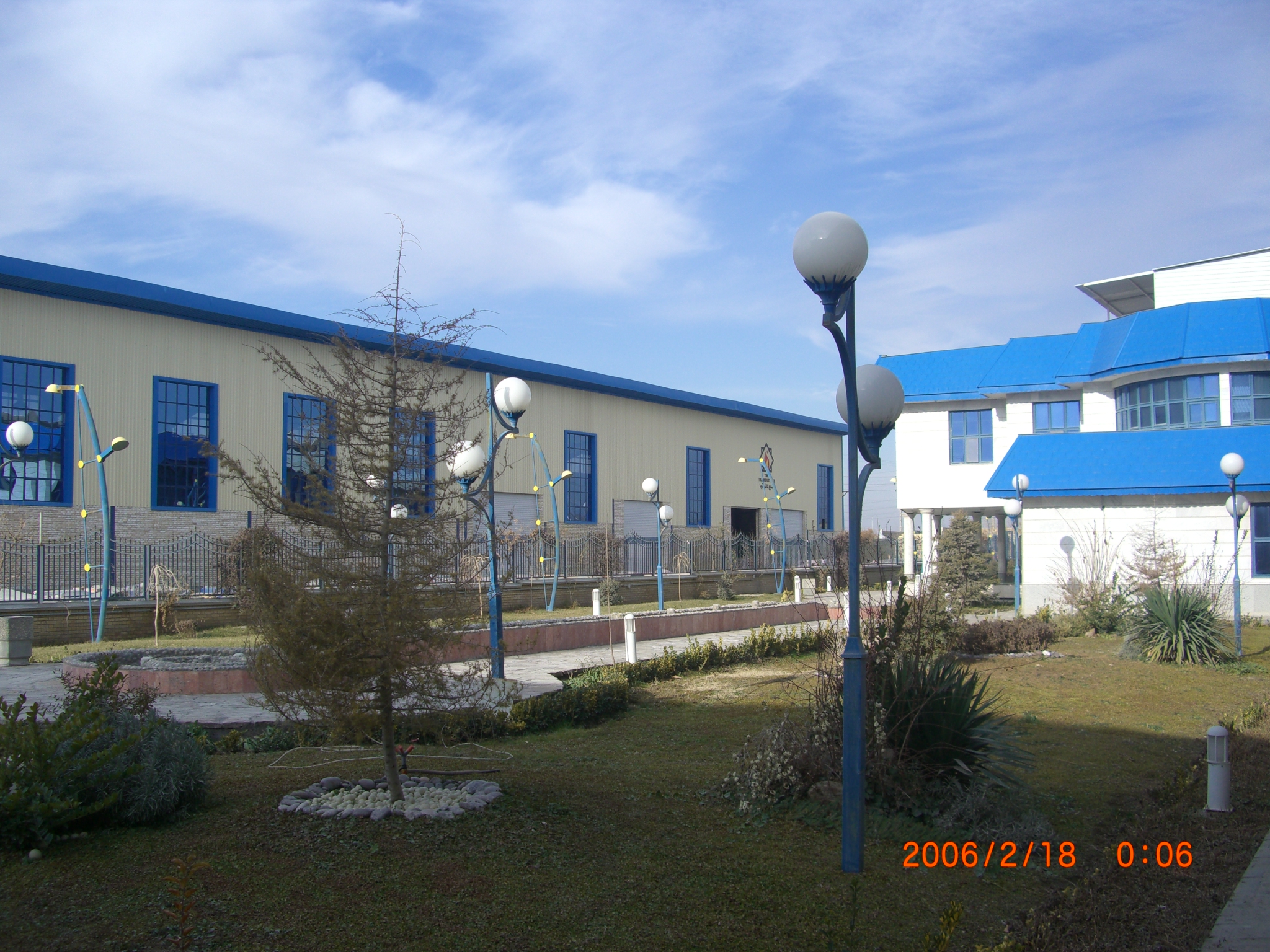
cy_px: 476
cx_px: 635
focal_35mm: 38
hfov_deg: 49.0
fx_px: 1394
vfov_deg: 37.7
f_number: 5.6
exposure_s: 1/320
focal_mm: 7.9
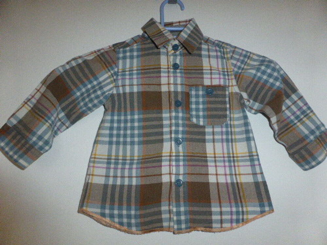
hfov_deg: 71.6
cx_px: 164
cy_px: 122
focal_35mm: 24
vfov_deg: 56.8
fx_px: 227
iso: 640
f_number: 3.3
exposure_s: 1/60
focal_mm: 4.3
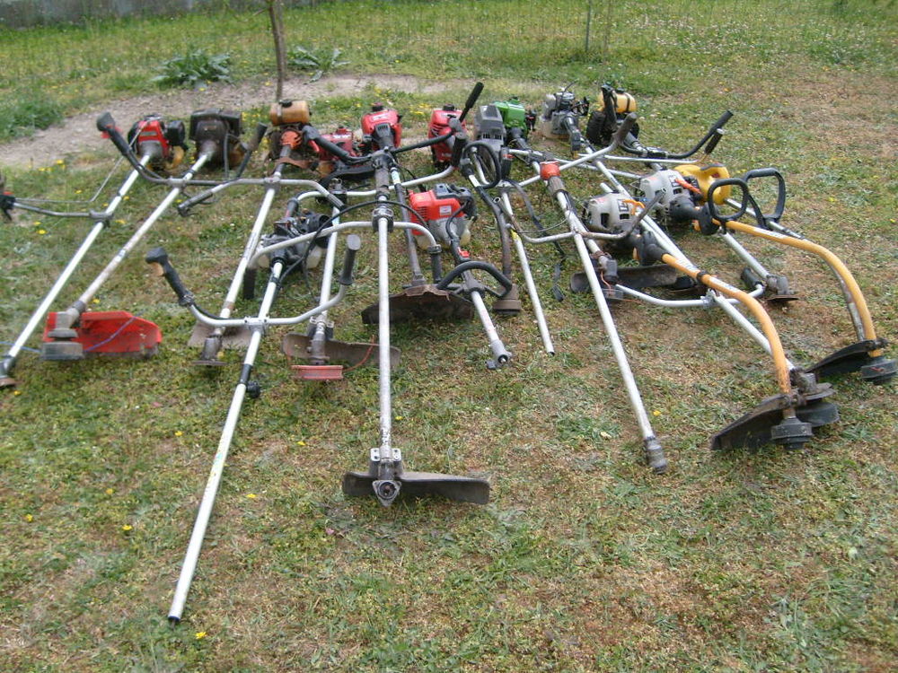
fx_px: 908
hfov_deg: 52.6
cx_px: 449
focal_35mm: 35
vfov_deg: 40.7
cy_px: 336
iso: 80
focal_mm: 5.8
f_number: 7.1
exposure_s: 1/125
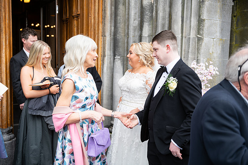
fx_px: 248
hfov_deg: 53.1
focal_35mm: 36
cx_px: 124
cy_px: 82
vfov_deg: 36.9
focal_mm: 36
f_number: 3.5
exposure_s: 1/160
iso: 125
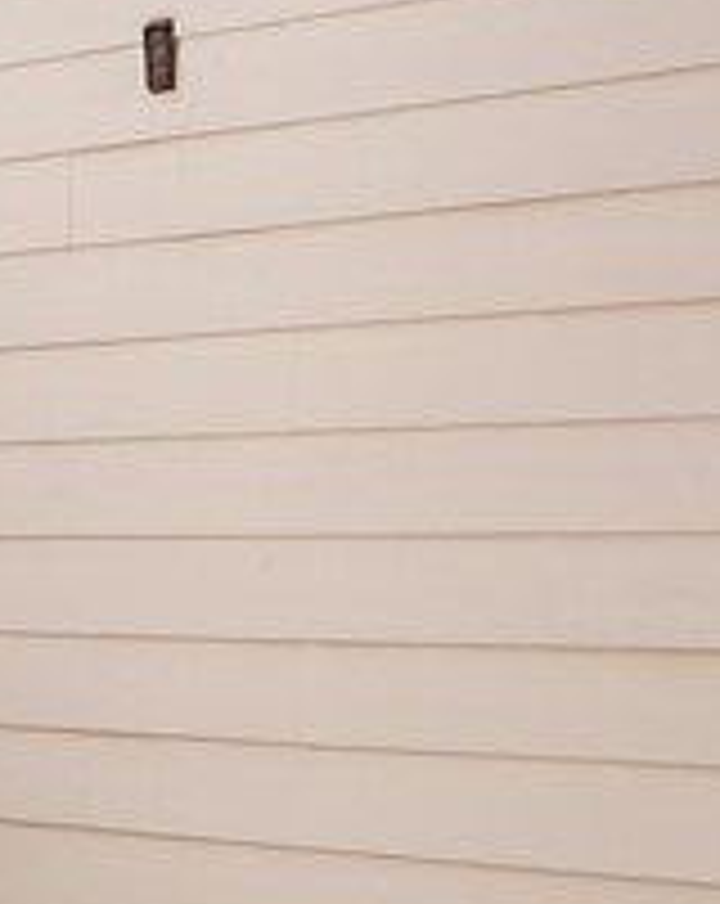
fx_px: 8579
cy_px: -517
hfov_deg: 4.1
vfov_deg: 6.0
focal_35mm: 321
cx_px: -3222
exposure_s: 1/160
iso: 50
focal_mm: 31.6
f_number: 5.6
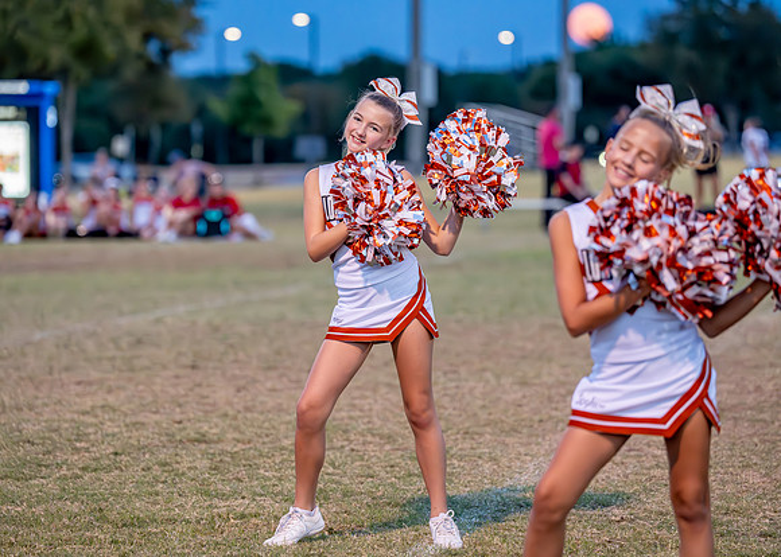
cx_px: 345
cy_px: 236
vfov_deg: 8.3
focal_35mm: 173
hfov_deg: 11.6
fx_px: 3829
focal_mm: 139
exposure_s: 1/1000
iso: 5000
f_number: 2.8
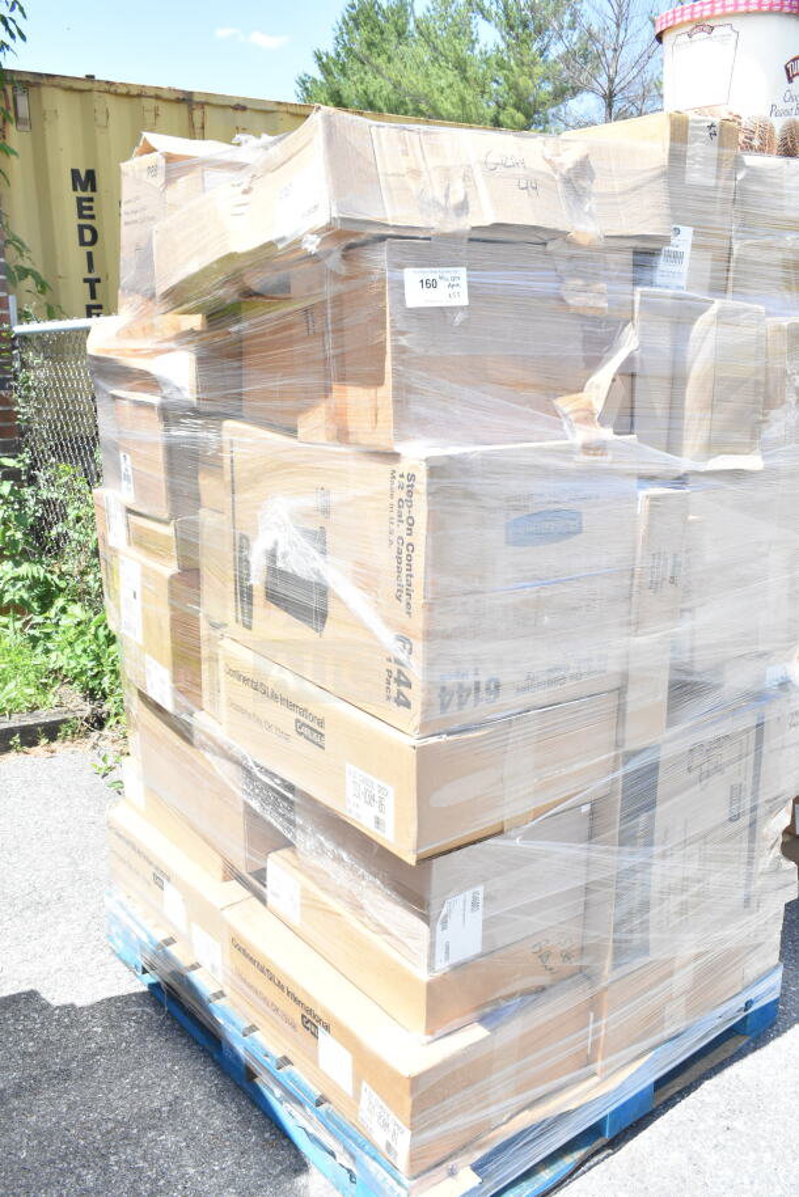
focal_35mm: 30
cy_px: 598
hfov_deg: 43.6
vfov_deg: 61.9
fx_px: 998
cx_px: 400
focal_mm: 20
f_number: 11
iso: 1600
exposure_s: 1/500
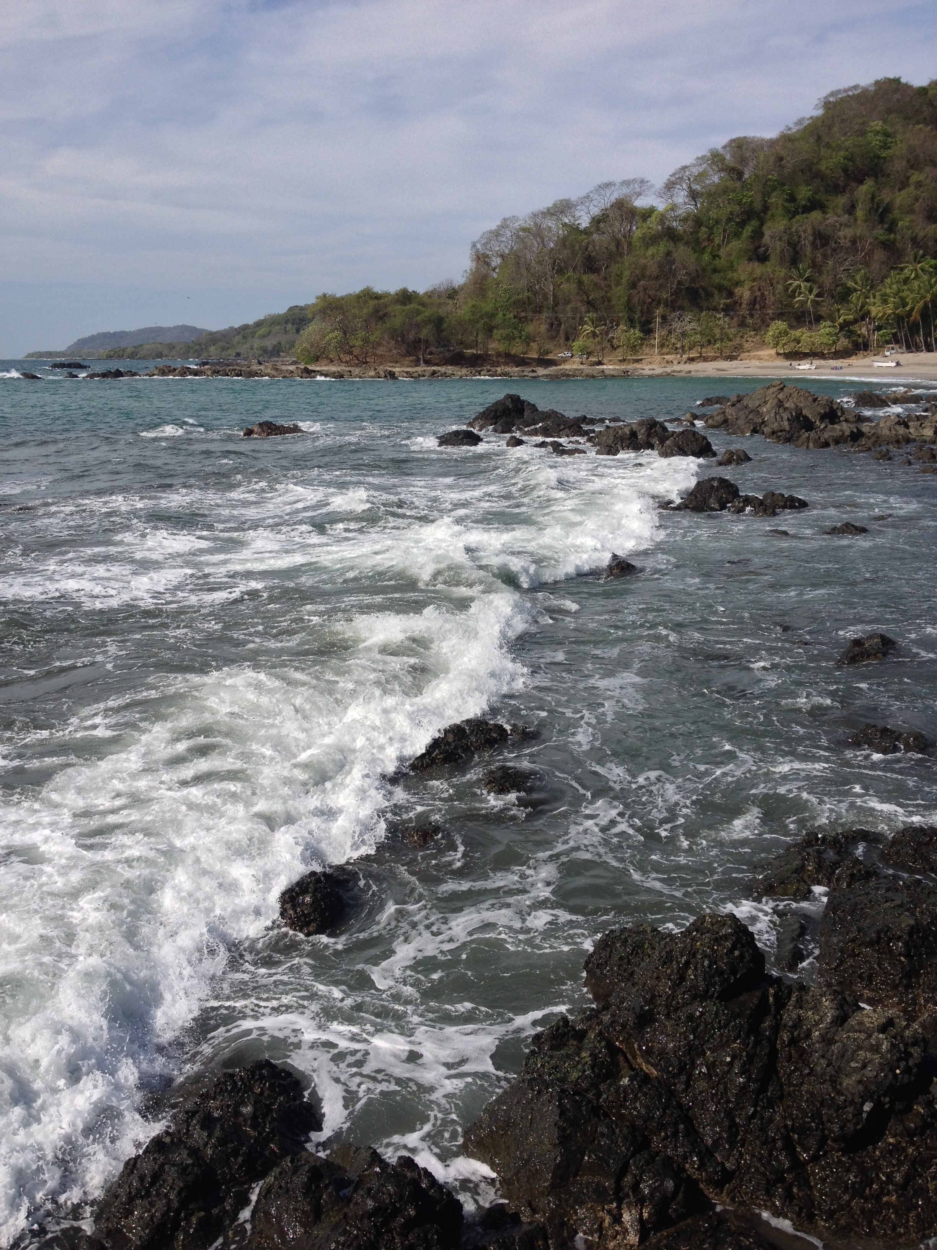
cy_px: 625
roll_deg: +0.9
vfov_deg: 52.6
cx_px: 468
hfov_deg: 40.7
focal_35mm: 35
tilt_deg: -14.5
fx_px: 1263
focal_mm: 4.28
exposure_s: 1/2208
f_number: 2.4
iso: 50
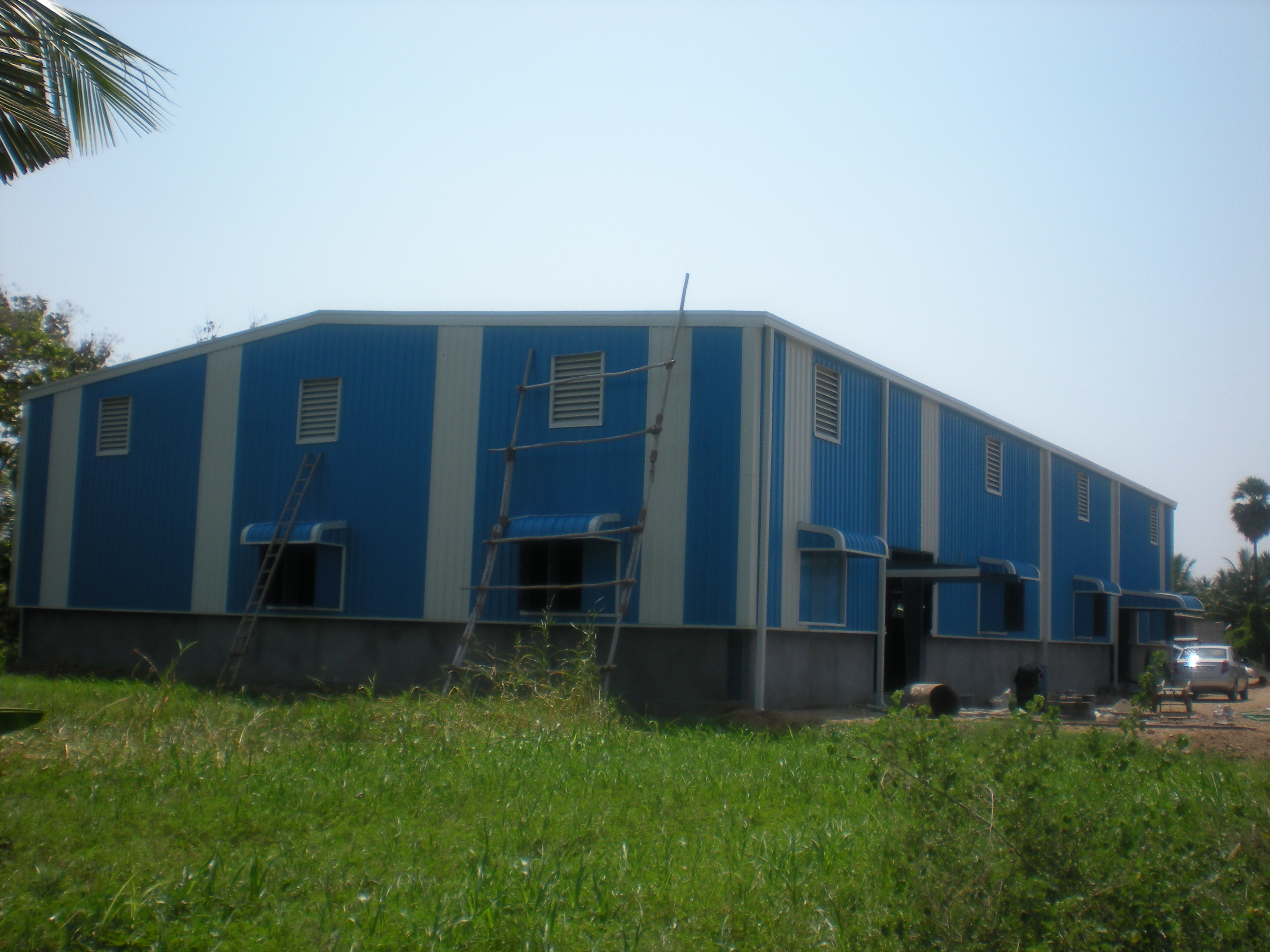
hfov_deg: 49.0
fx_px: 1394
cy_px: 476
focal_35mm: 38
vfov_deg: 37.7
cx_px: 635
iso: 64
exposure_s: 1/600
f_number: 4.6
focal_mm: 6.3
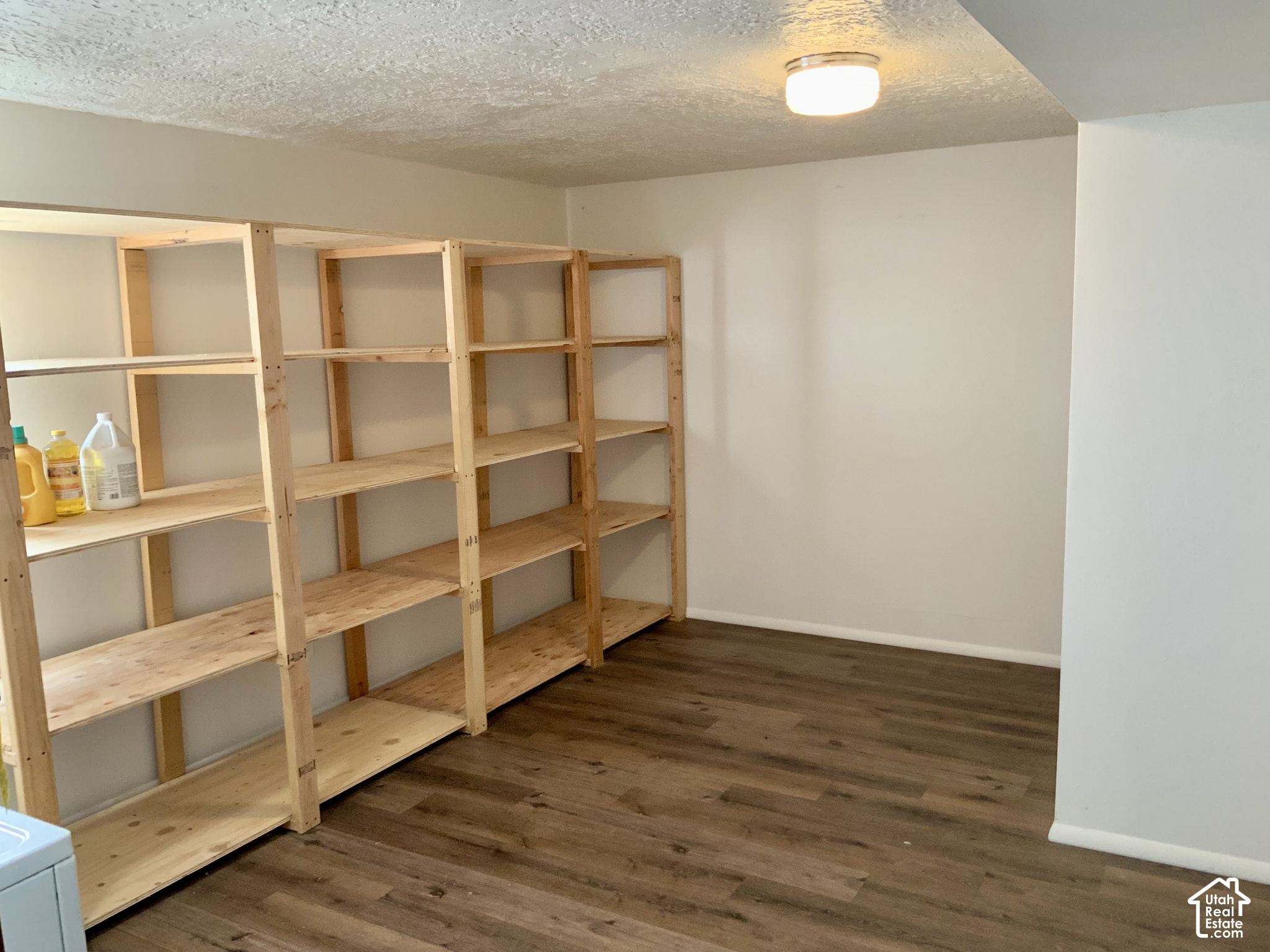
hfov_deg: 61.7
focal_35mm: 29
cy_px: 476
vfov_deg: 48.2
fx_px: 1064
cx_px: 635
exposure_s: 1/60
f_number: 1.8
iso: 125
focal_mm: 3
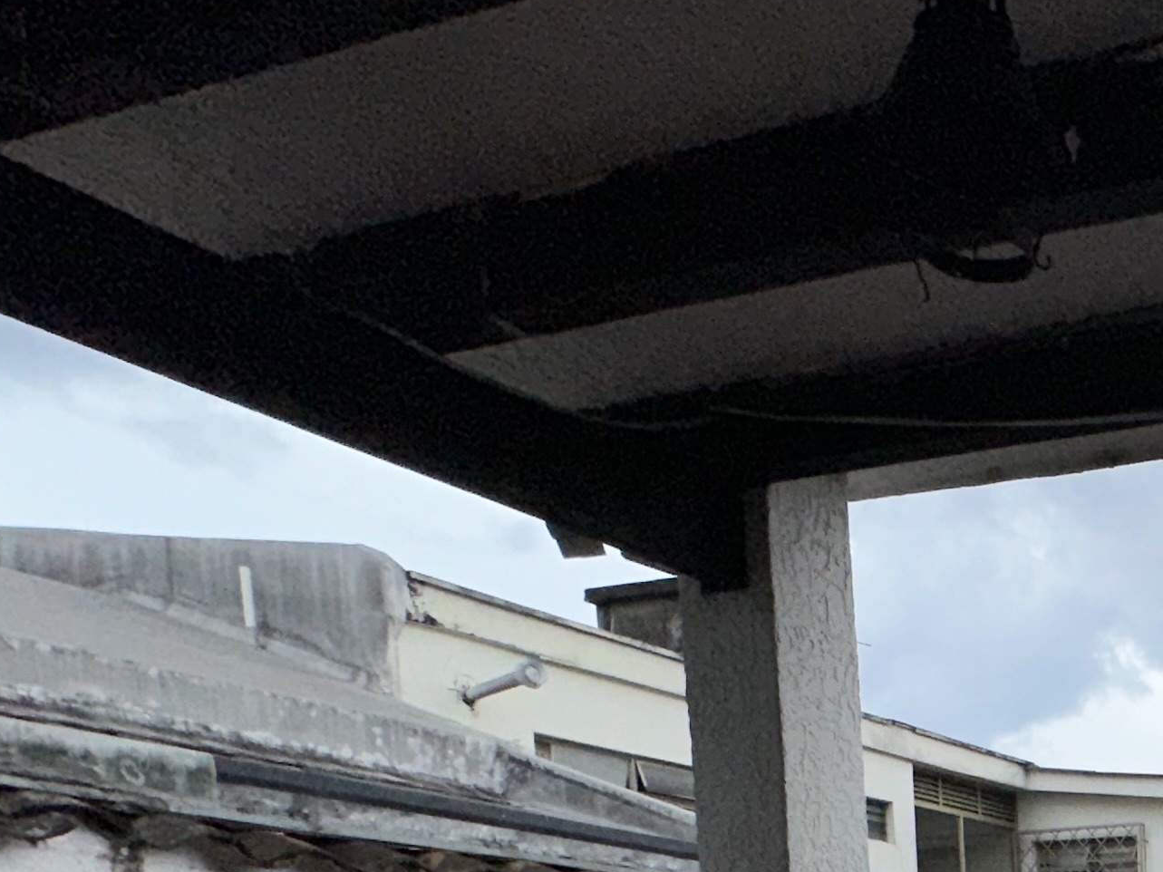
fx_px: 1478
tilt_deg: -7.3
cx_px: 1511
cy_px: 1258
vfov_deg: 25.8
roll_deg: -0.1
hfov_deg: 32.4
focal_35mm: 44
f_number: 2.2
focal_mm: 2.22
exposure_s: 1/1171
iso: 32
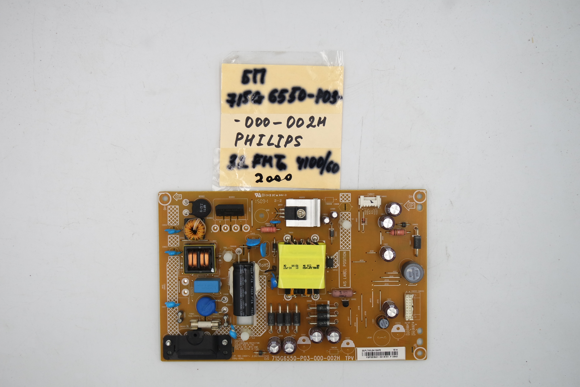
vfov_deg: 31.2
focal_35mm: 43
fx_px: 693
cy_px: 194
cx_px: 290
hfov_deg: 45.4
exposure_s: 1/100
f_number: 5.6
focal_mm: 16
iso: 160
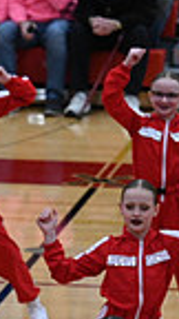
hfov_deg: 2.5
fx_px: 4101
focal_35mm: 486
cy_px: 411
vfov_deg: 4.4
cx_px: -398
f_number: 4
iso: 4000
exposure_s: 1/400
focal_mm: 115
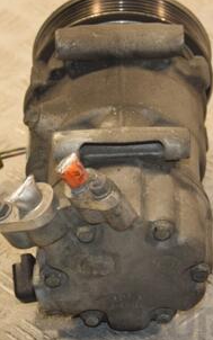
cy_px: 175
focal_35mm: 158
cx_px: 121
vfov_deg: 13.2
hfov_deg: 8.3
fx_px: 1466
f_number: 5.6
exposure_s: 1/200
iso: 800
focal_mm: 52
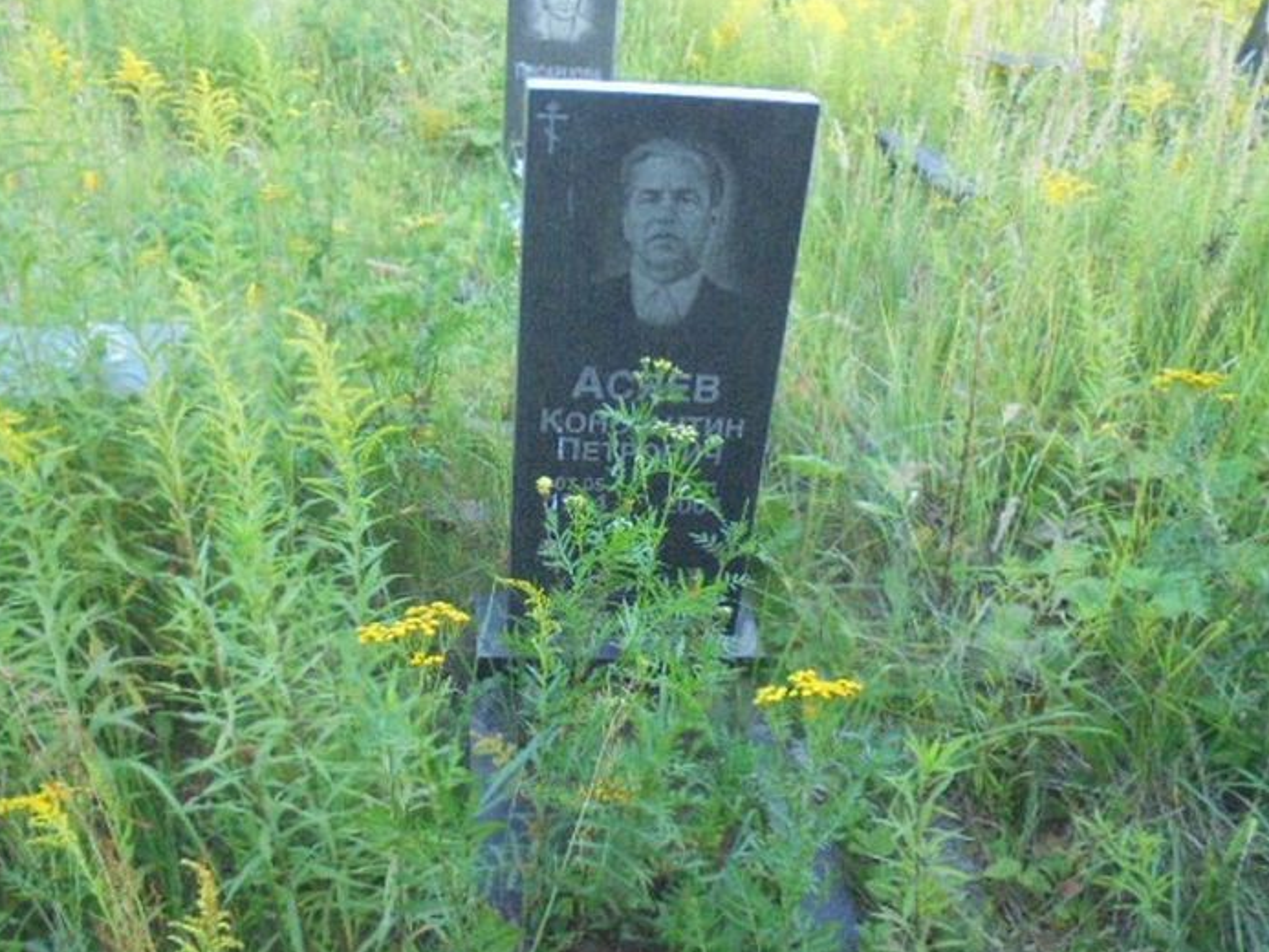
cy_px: 513
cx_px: 566
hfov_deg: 59.8
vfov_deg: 46.8
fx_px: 1100
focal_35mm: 30
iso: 500
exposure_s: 1/250
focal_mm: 4.6
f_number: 3.5
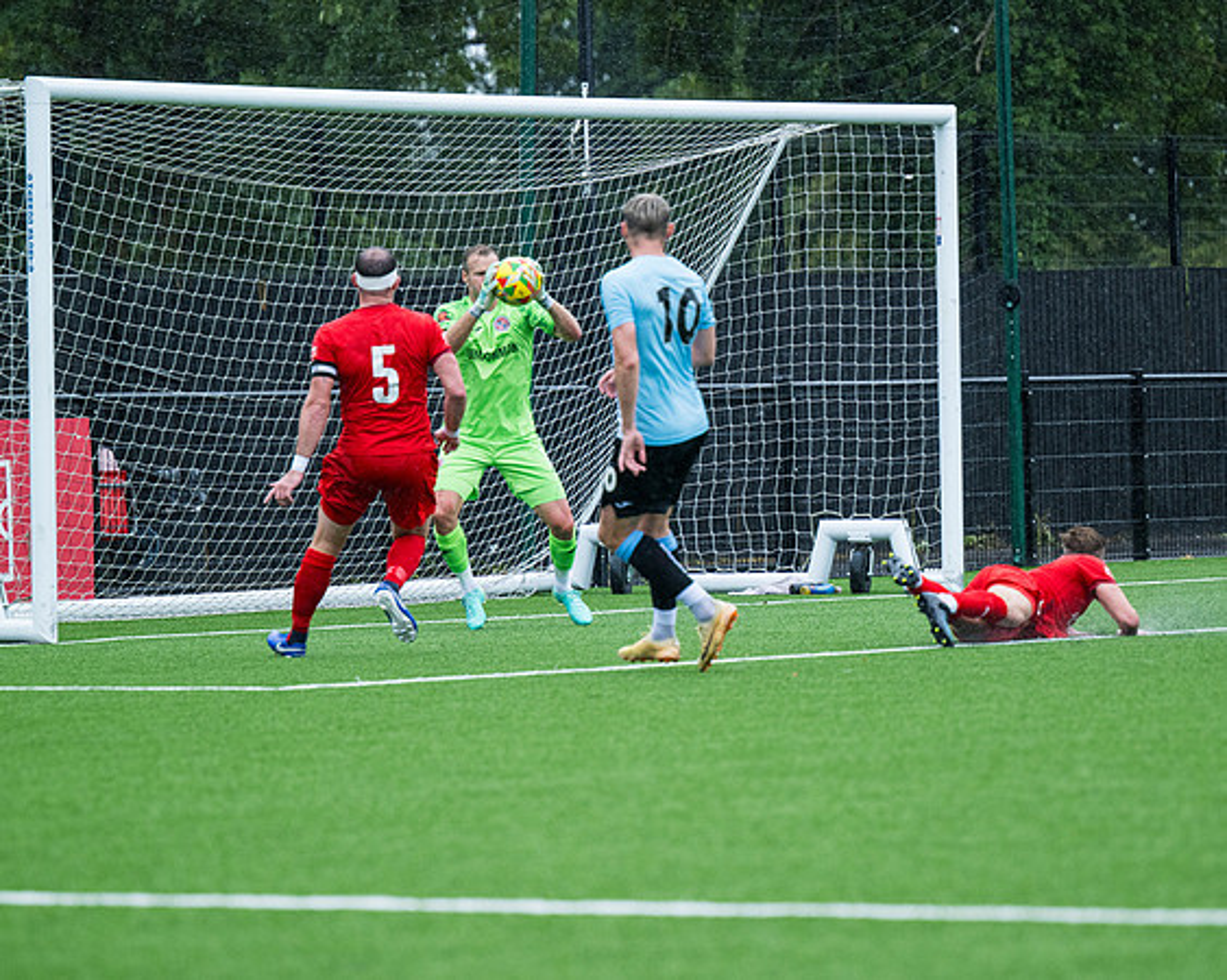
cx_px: 726
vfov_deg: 6.5
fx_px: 8666
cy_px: 524
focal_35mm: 239
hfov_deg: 8.1
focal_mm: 195
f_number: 4
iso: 1000
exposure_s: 1/2000
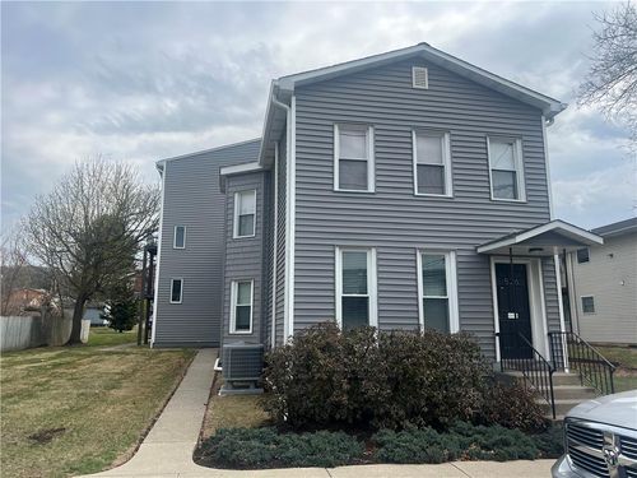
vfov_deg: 53.1
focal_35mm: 26
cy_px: 239
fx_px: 478
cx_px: 318
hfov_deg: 67.3
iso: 50
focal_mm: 5.7
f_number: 1.5
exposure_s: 1/3356
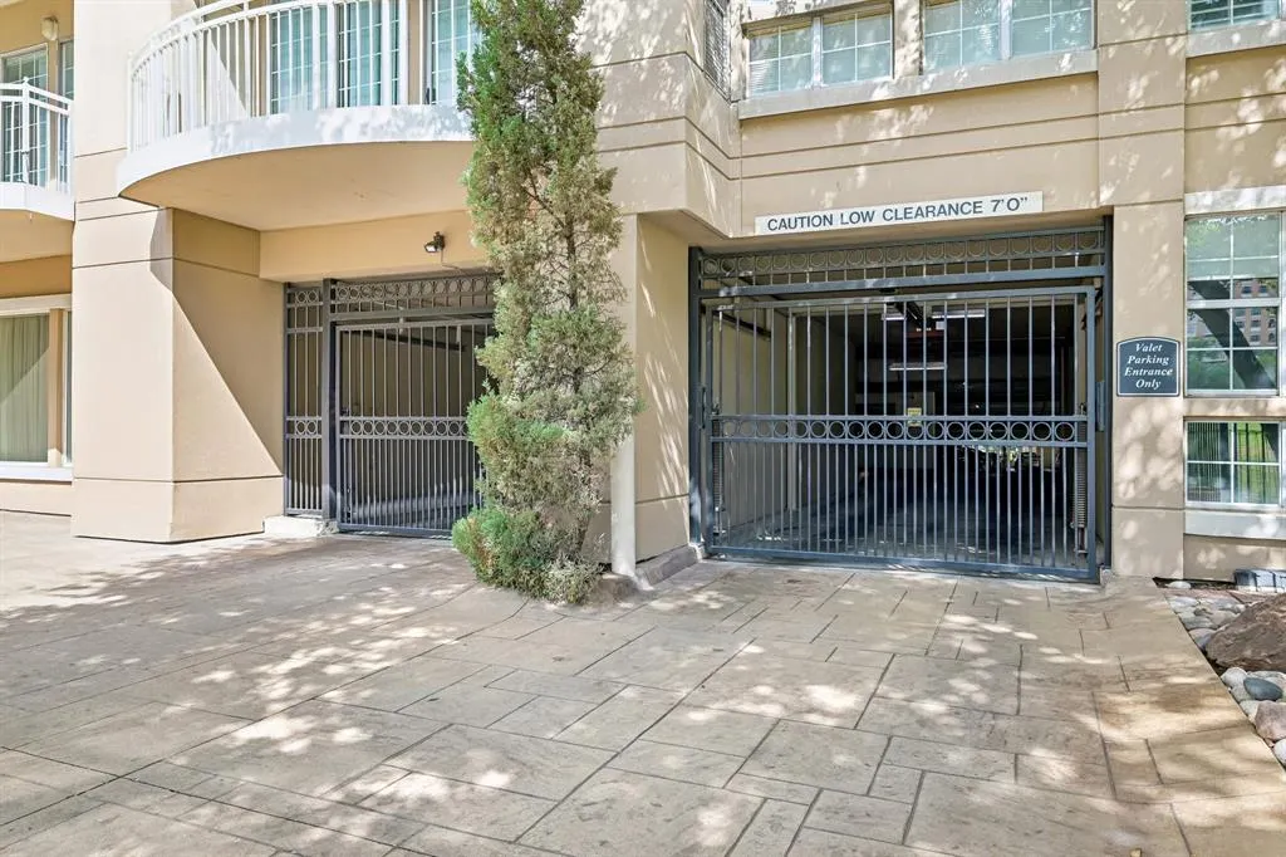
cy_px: 428
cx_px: 643
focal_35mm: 23
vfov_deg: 55.1
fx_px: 821
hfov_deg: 76.1
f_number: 8
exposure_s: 1/125
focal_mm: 23
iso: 400
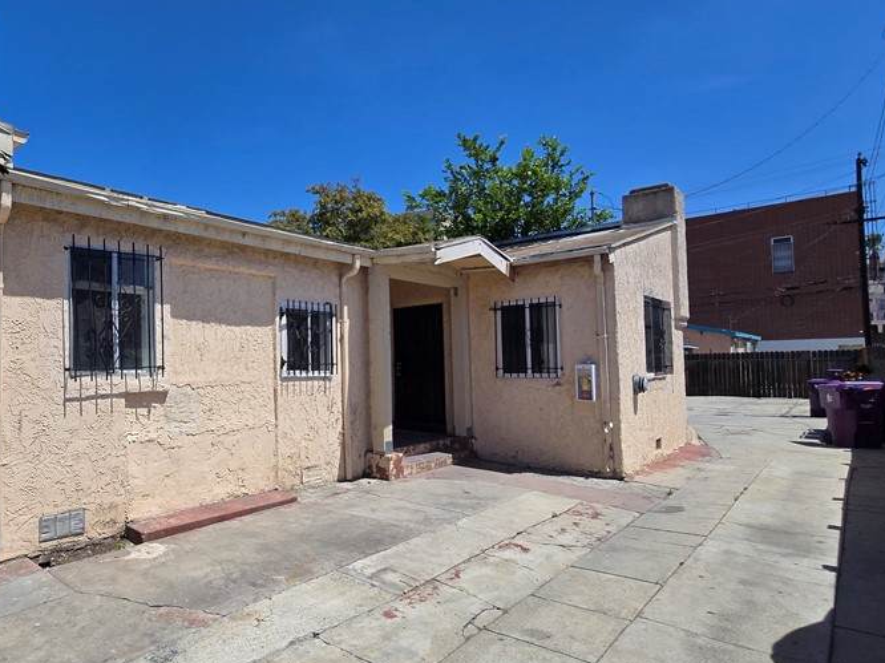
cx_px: 242
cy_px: 351
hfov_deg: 76.8
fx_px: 511
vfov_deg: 65.9
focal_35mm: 20
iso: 50
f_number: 2.2
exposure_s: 1/3291
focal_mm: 2.2
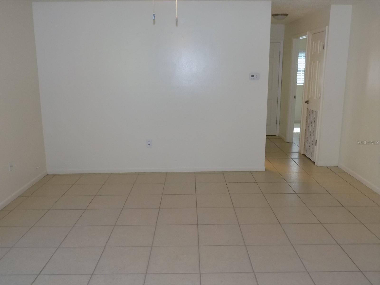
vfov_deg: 46.8
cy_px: 142
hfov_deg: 60.0
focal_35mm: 30
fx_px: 329
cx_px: 190
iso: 200
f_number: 3.3
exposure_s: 1/30
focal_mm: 5.3
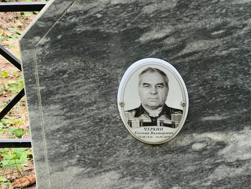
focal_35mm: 77
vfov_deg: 19.1
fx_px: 558
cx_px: 126
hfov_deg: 25.3
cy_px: 94
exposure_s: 1/60
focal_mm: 9
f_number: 2.8
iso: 320
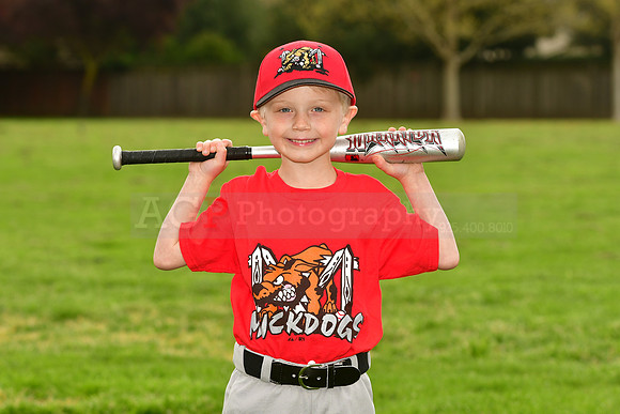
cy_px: 207
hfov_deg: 13.0
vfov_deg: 8.7
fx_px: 2713
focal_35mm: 158
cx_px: 310
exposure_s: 1/500
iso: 200
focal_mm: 105
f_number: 5
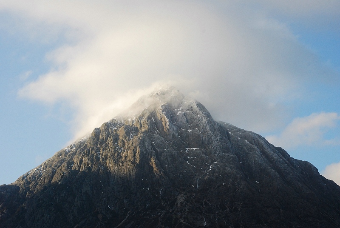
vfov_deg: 18.2
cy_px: 114
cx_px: 170
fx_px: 709
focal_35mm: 75
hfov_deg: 27.0
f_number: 11
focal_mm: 50
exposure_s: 1/500
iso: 800
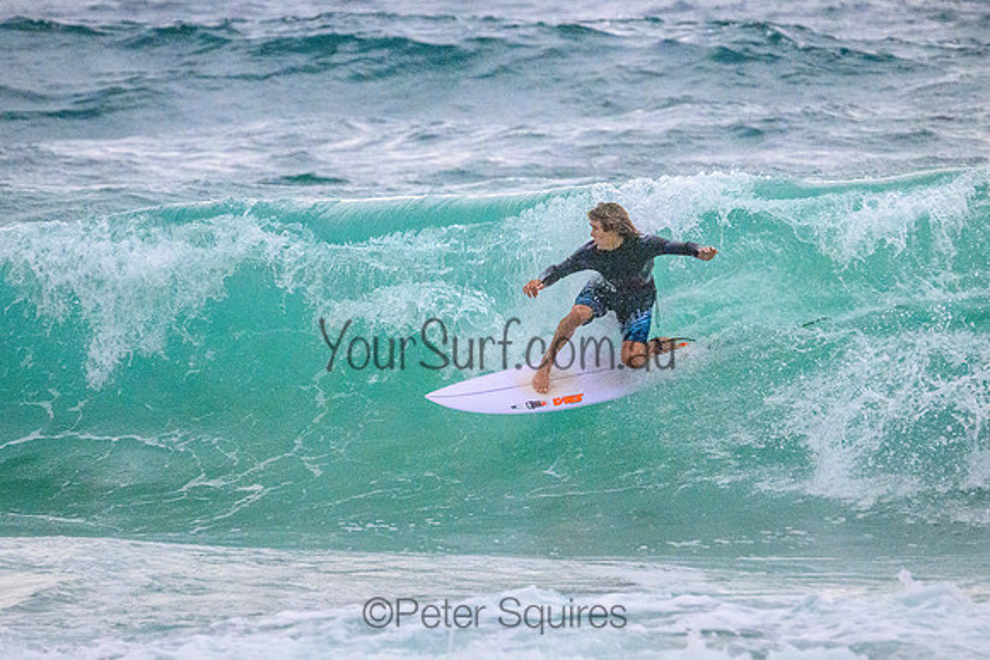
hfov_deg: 3.0
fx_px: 18994
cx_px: 495
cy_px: 280
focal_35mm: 691
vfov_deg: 2.0
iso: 16000
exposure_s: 1/2000
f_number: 11
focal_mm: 600
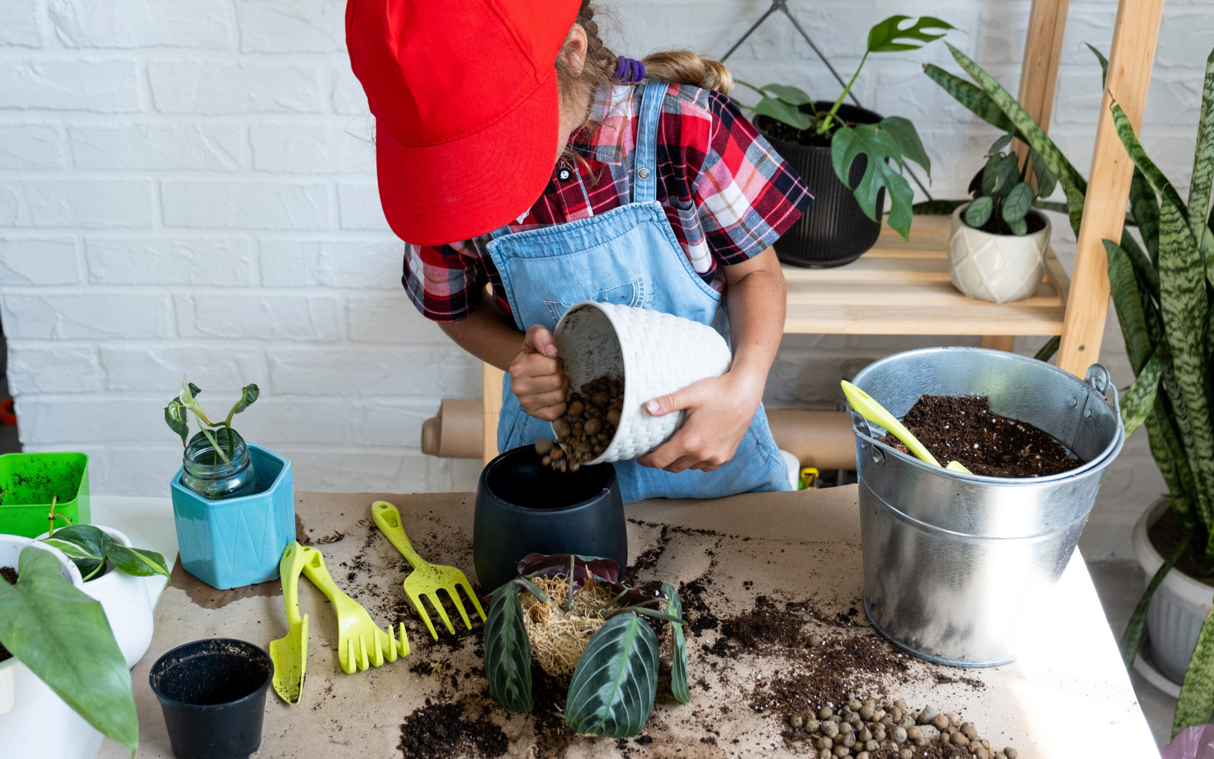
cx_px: 607
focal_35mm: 47
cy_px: 367
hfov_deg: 42.6
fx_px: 1555
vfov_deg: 27.4
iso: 320
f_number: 4
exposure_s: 1/160
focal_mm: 30.8
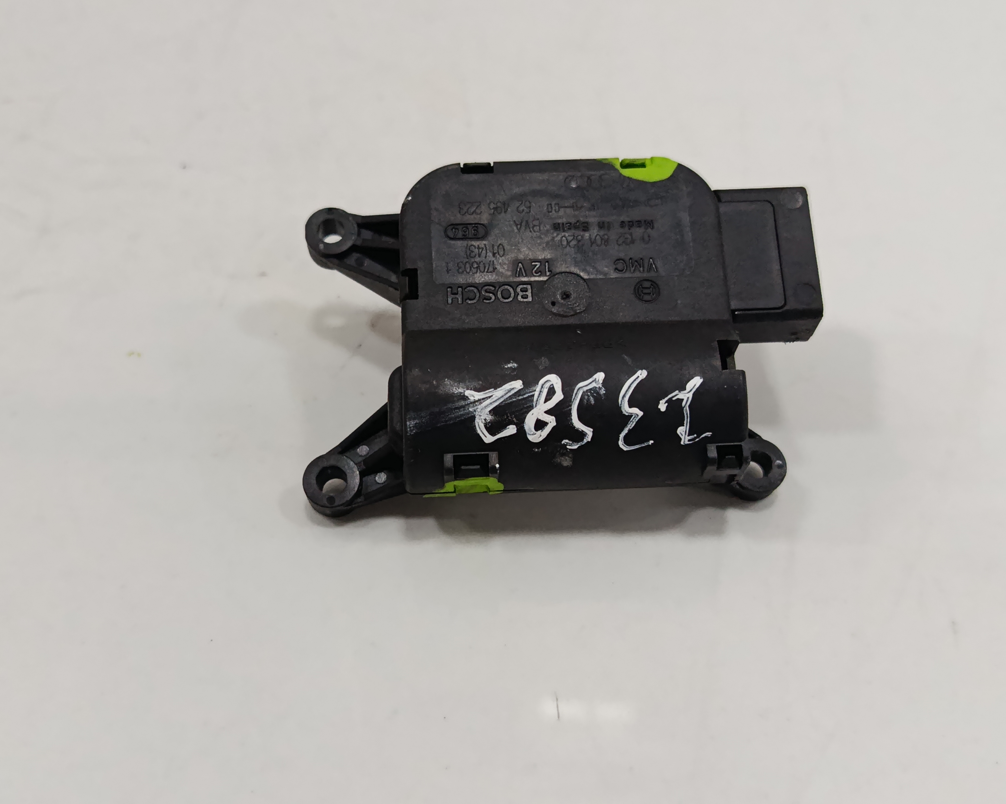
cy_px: 406
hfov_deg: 46.8
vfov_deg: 38.2
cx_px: 502
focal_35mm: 39
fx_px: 1161
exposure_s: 1/100
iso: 922
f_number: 1.7
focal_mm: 5.24
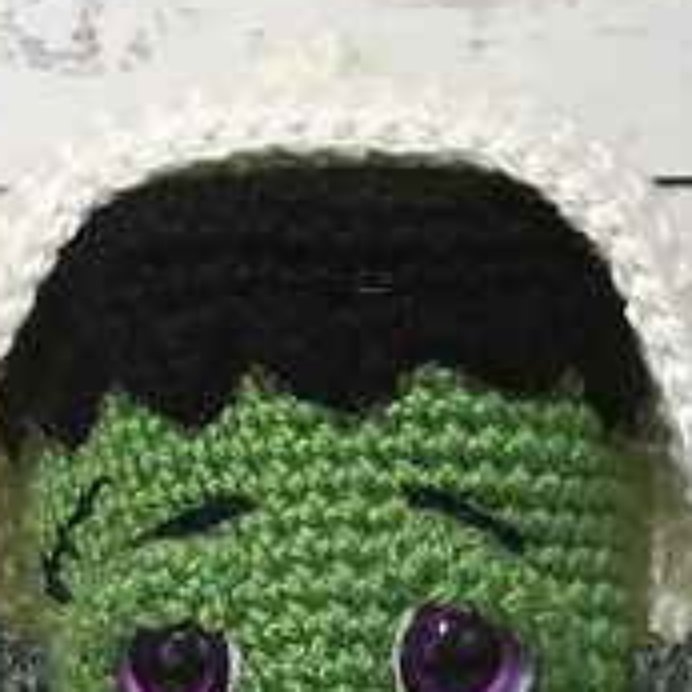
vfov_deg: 16.1
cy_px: 1160
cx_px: 392
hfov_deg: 18.3
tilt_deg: -20.2
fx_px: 2149
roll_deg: +3.8
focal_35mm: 95
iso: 32
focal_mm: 4.15
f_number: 2.2
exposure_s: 1/30
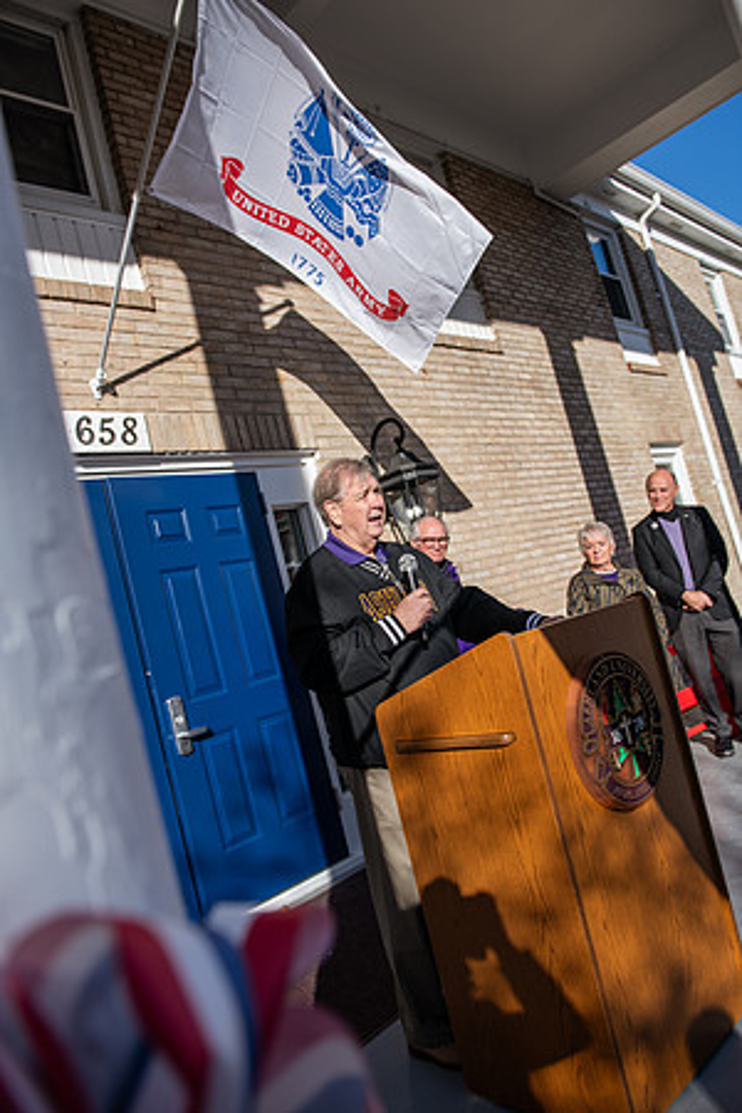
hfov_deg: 47.9
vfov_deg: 67.4
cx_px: 371
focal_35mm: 27
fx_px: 835
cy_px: 556
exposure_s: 1/800
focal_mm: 27
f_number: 3.5
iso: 80
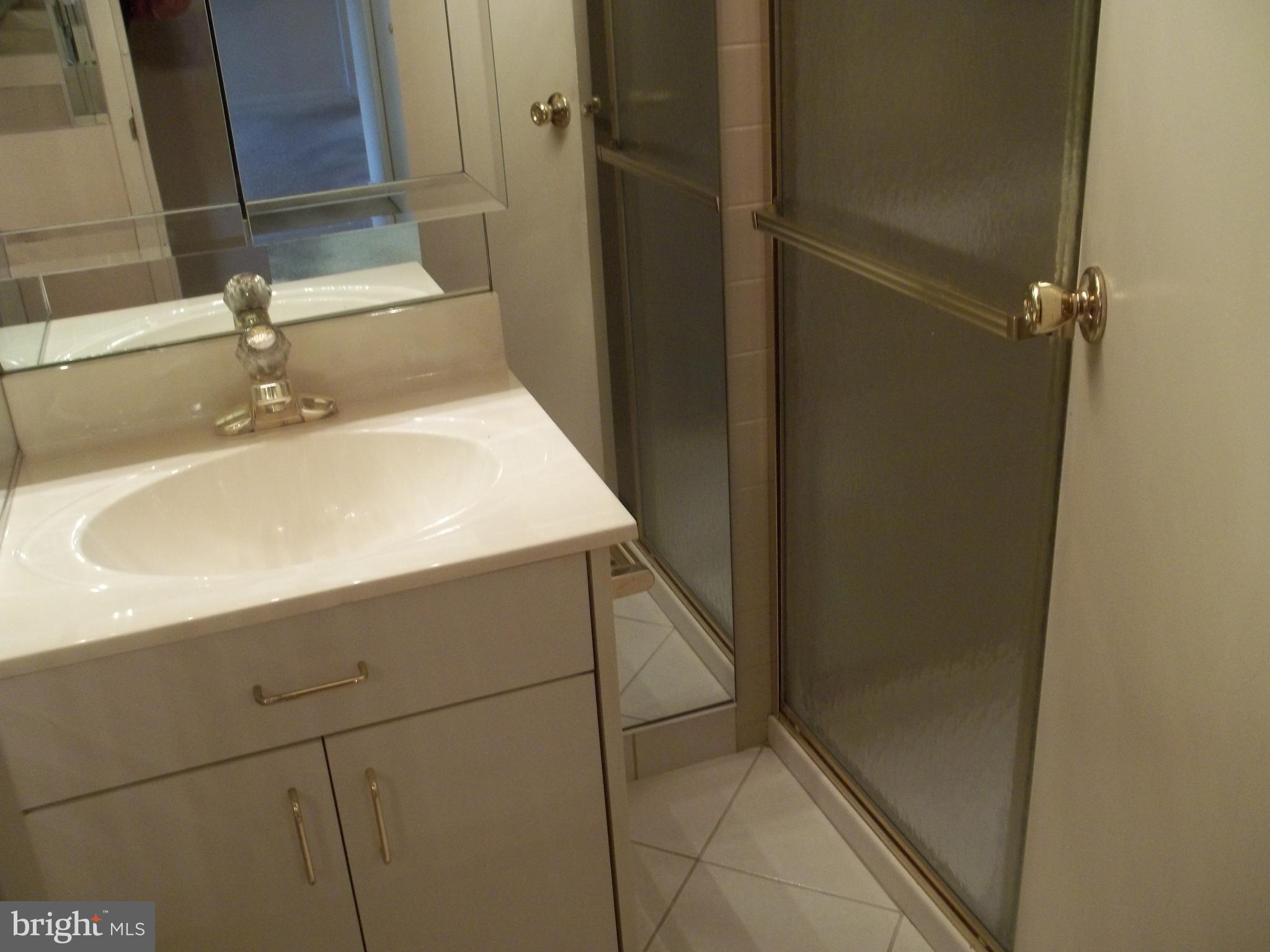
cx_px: 635
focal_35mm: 33
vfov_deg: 42.9
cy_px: 476
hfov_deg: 55.4
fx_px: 1211
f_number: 3.3
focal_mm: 5.9
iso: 160
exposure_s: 1/25
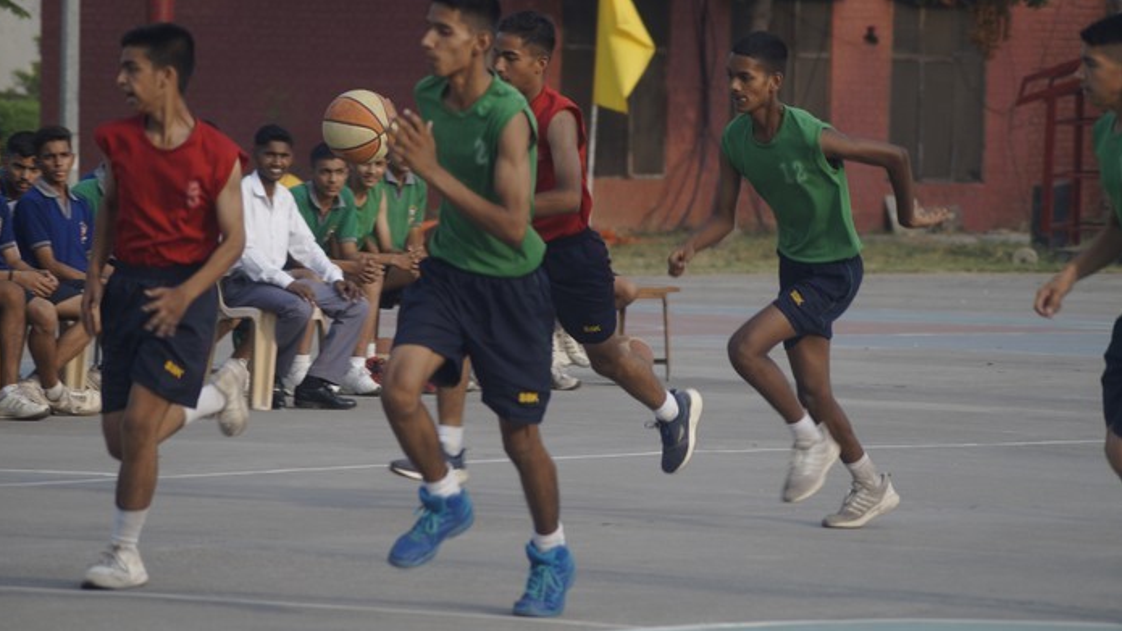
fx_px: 7527
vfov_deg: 4.8
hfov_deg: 8.5
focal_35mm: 253
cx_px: 560
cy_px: 271
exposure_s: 1/250
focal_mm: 160
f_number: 5
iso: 100
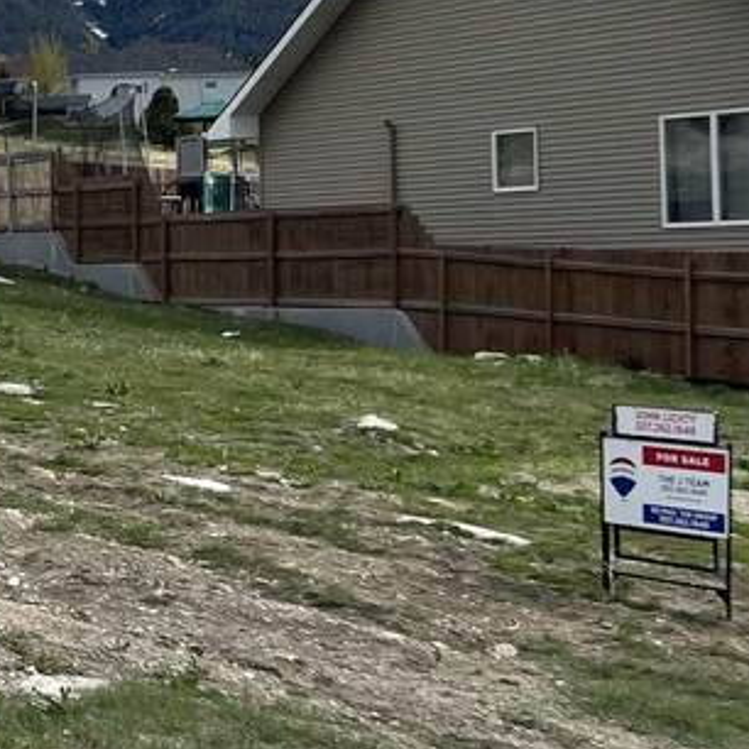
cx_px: -348
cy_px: 211
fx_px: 2350
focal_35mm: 96
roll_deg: +1.7
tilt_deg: +1.0
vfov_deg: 18.0
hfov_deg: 16.6
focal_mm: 5.7
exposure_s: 1/5319
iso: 50
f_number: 1.5
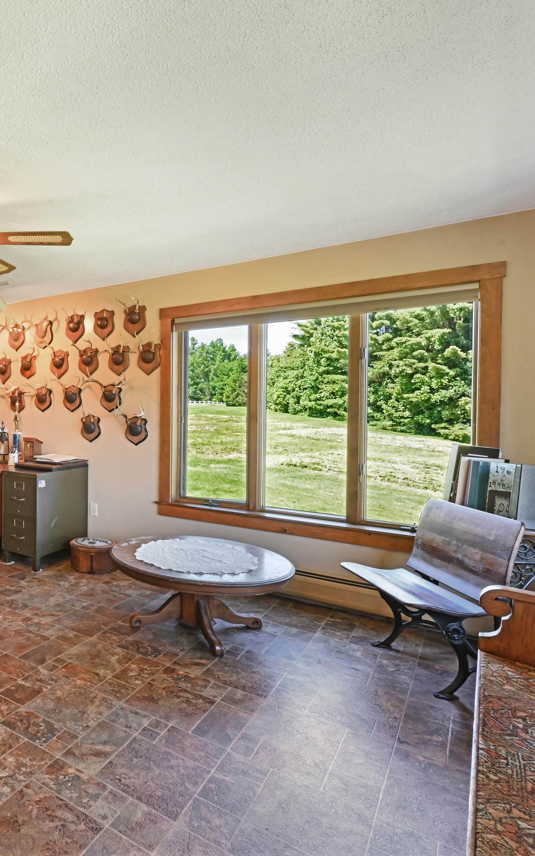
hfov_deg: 46.4
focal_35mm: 22
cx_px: 3
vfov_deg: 79.6
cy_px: 417
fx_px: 513
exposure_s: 1/20
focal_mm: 14
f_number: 14
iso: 4000
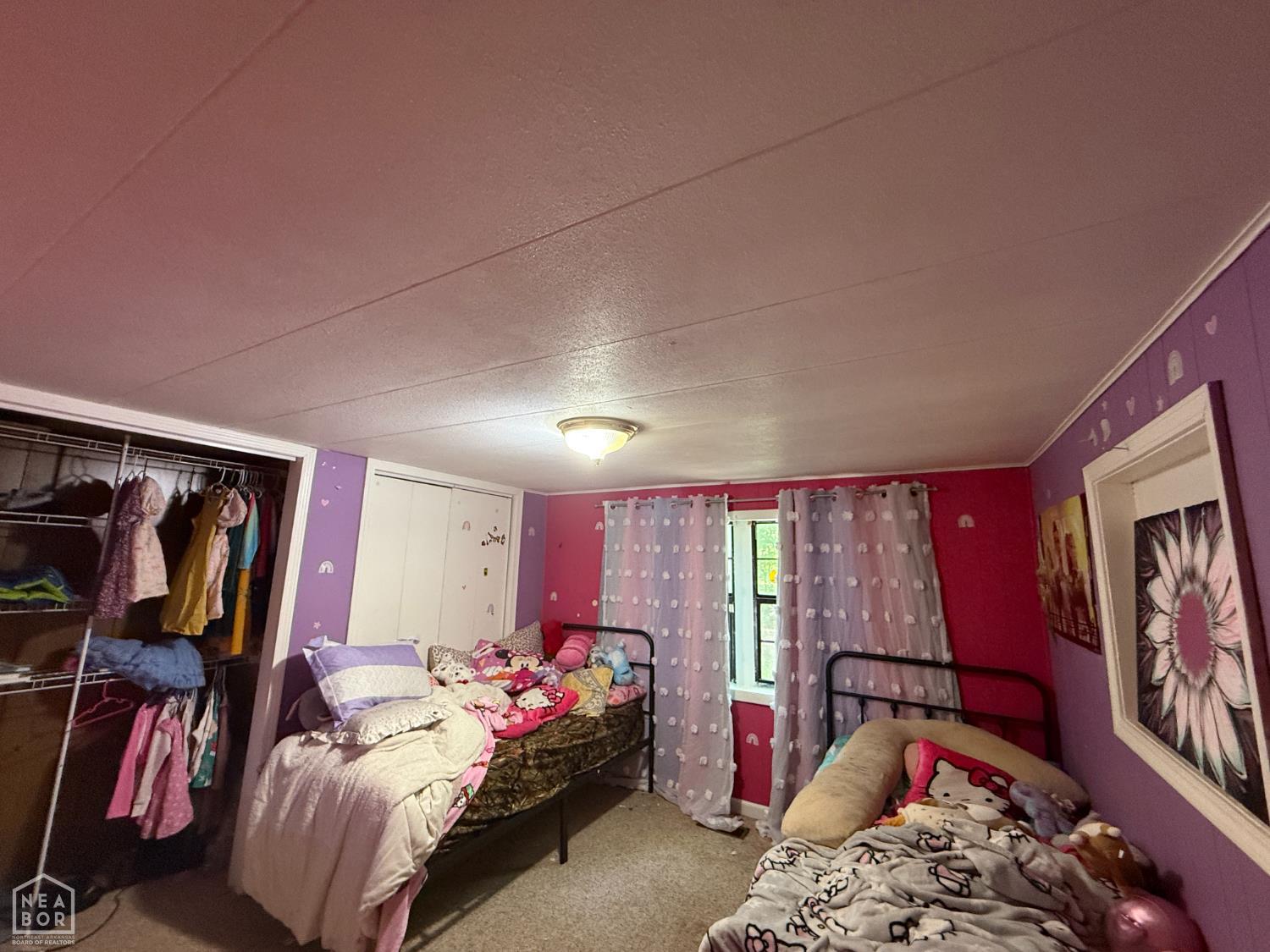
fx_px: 514
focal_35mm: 14
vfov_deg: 85.7
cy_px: 476
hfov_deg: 102.1
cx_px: 635
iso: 400
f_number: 2.2
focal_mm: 2.22
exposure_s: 1/60
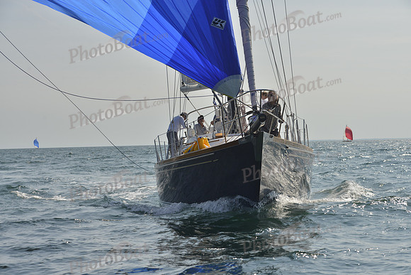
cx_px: 206
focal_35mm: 85
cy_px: 138
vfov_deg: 16.1
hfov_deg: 23.9
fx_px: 971
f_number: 8
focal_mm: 85
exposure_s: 1/800
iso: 400
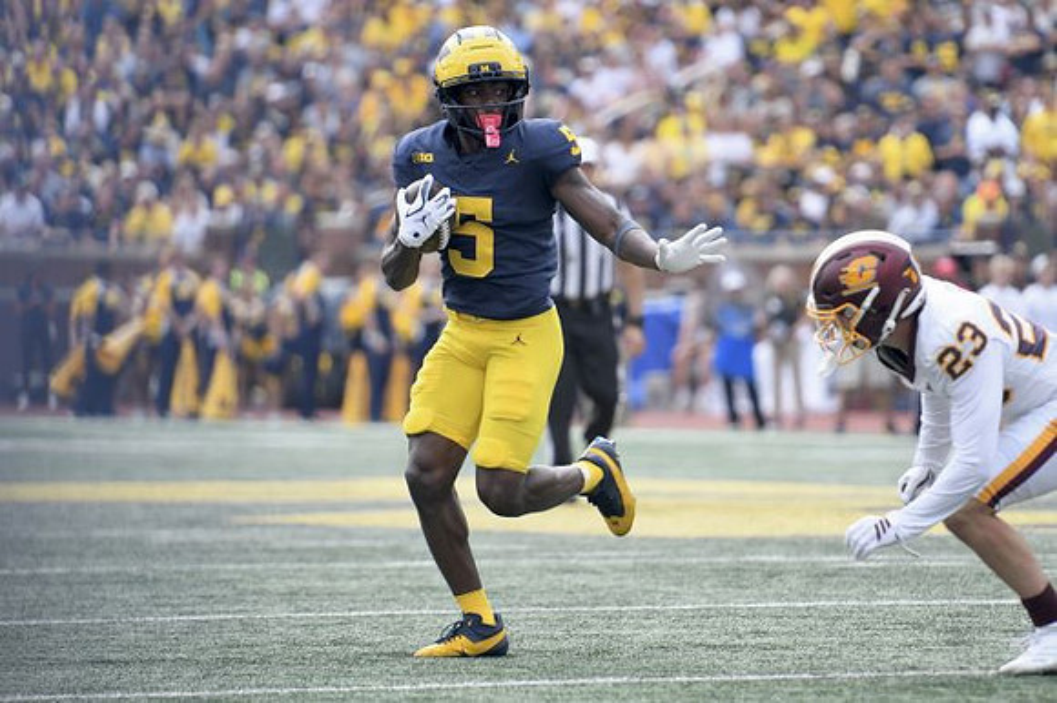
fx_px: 8803
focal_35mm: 300
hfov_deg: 6.9
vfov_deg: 4.6
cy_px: 352
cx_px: 528
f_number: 2.8
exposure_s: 1/1600
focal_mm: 200
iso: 250
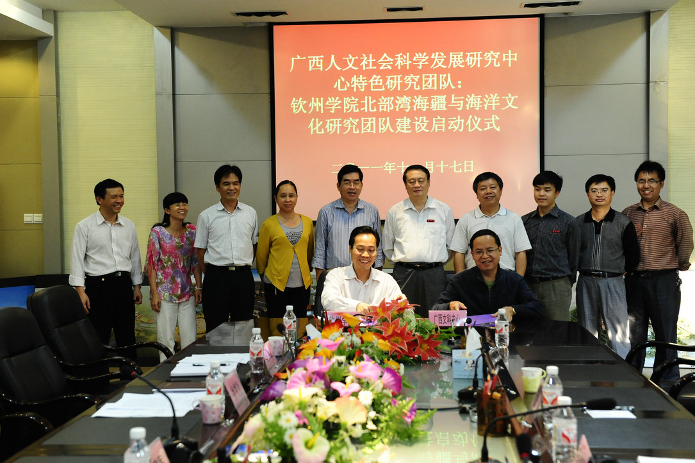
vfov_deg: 26.0
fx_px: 1003
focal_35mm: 52
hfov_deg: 38.2
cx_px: 348
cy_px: 232
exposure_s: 1/60
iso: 3200
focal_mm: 52
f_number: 5
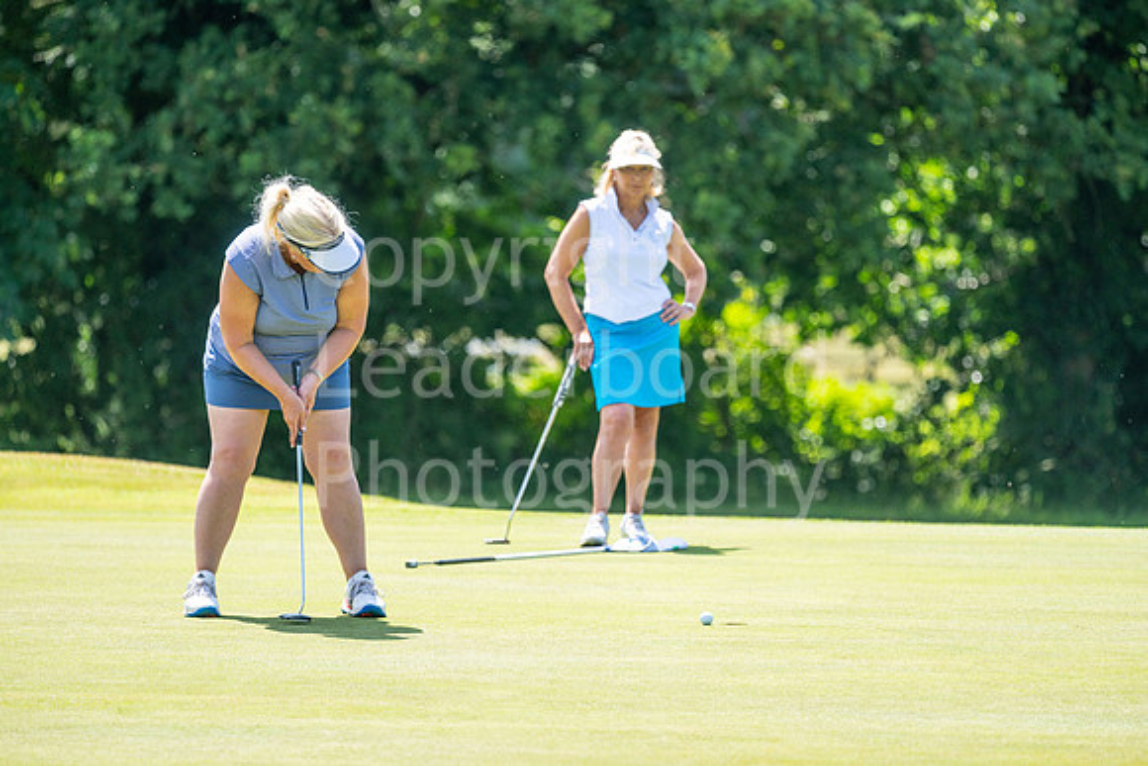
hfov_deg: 6.9
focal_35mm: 300
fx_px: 9568
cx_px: 574
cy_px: 383
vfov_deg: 4.6
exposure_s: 1/1250
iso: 320
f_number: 5
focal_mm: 300
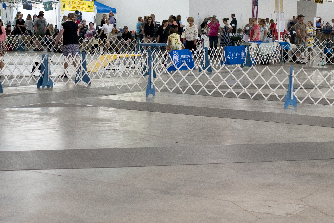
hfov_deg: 22.0
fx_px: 854
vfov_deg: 14.8
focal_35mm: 92
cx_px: 105
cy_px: 43
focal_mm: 35
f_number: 3.2
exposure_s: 1/250
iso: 1250
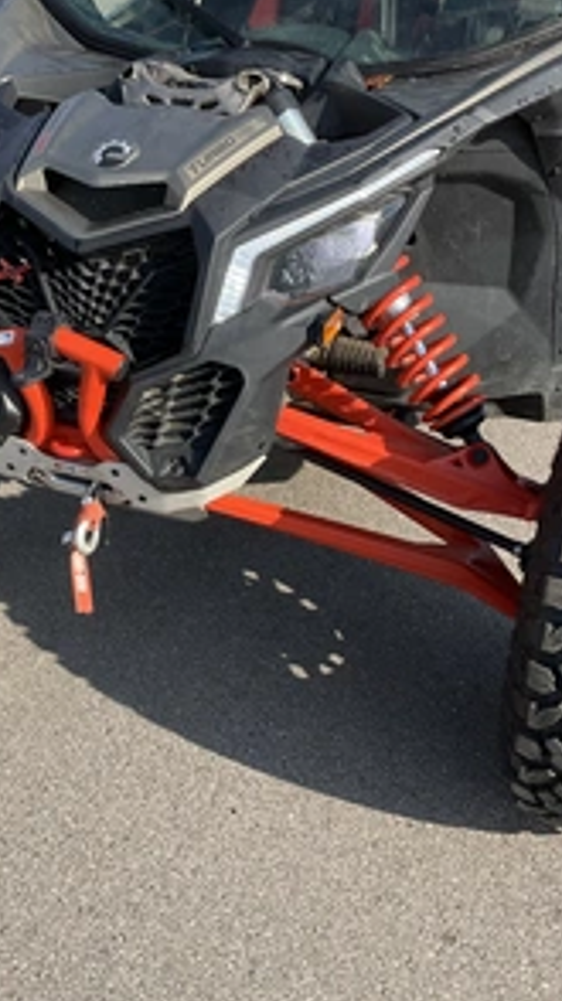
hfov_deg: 27.6
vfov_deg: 47.4
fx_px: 1141
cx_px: 221
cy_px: 497
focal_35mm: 43
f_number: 1.8
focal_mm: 3
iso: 25
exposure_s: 1/816
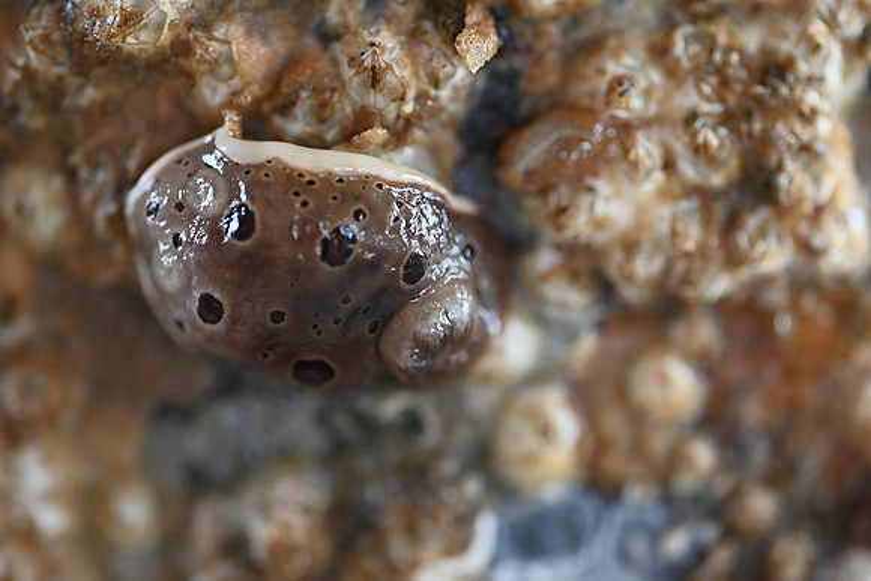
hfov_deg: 19.5
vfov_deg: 13.0
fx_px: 2541
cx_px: 436
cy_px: 290
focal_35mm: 105
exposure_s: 1/125
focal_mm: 105
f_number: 3.3
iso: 800
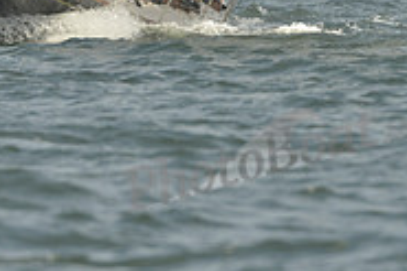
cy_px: -153
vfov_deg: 1.1
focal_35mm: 1256
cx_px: 13
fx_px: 14187
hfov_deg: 1.6
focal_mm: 400
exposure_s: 1/1000
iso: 280
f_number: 8
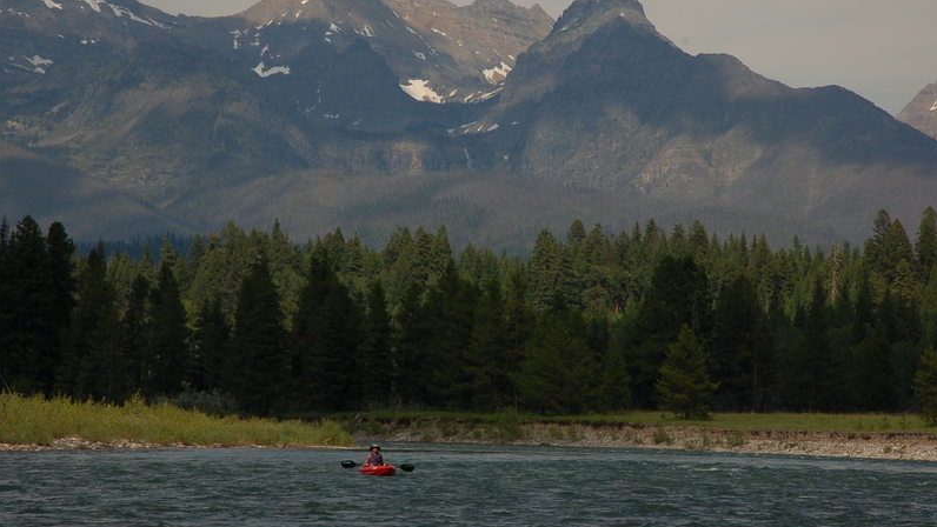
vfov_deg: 7.3
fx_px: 4113
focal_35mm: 166
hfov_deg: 13.0
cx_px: 468
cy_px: 226
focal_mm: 105
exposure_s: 1/500
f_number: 11
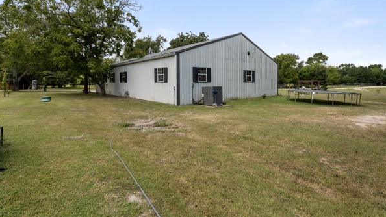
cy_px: 89
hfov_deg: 92.7
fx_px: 184
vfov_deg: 60.6
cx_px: 194
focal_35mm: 18
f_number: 9
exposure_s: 1/800
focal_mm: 17
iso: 800
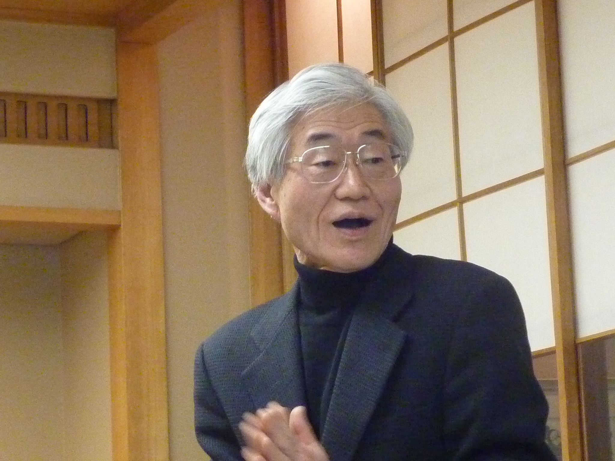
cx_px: 308
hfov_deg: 14.1
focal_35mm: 140
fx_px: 2487
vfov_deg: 10.6
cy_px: 230
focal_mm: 12.8
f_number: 4.2
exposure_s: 1/15
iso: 800
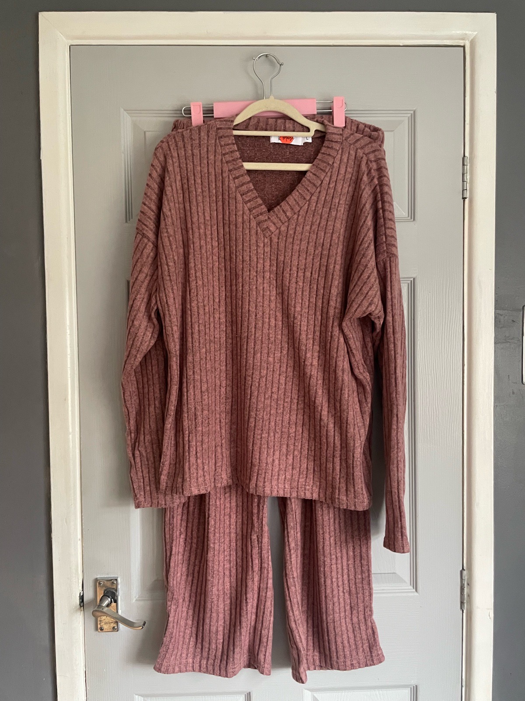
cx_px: 262
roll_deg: +1.0
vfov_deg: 67.3
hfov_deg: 53.1
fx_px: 526
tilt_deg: -2.3
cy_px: 350
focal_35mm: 26
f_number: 1.6
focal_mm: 4.2
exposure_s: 1/60
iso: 400
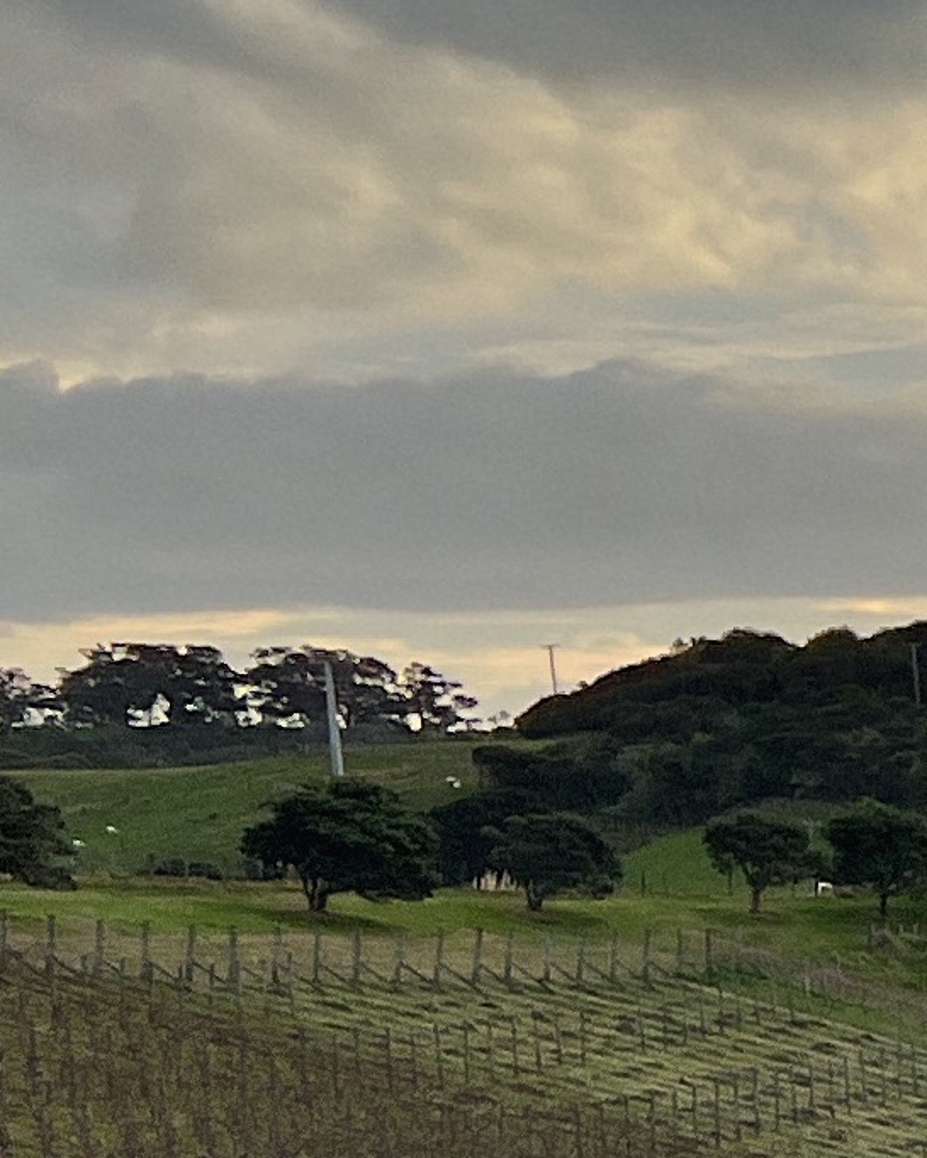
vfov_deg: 12.6
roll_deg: +0.9
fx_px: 5142
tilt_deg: -5.7
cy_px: 1318
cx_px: 3139
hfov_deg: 8.1
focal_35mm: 150
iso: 50
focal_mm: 5.7
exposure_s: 1/1431
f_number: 1.5
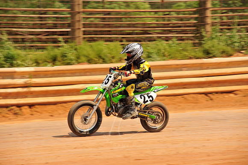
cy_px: 82
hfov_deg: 10.3
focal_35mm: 200
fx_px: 1377
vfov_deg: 6.9
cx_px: 124
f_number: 9
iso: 200
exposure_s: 1/400
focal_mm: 200
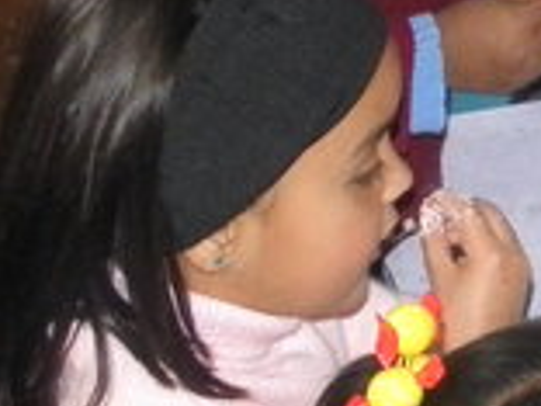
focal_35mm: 184
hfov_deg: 9.6
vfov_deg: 8.0
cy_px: -149
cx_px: 1273
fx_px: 2876
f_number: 3.5
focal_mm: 5
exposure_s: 1/30
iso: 200
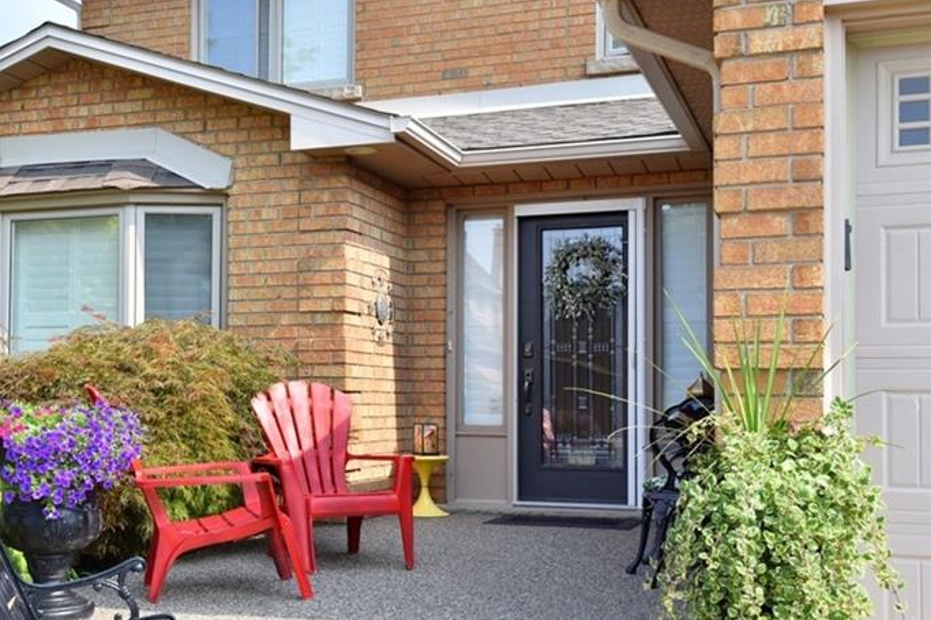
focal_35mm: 48
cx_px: 260
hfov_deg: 40.2
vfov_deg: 28.0
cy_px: 371
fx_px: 1241
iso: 500
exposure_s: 1/400
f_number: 10
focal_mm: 32
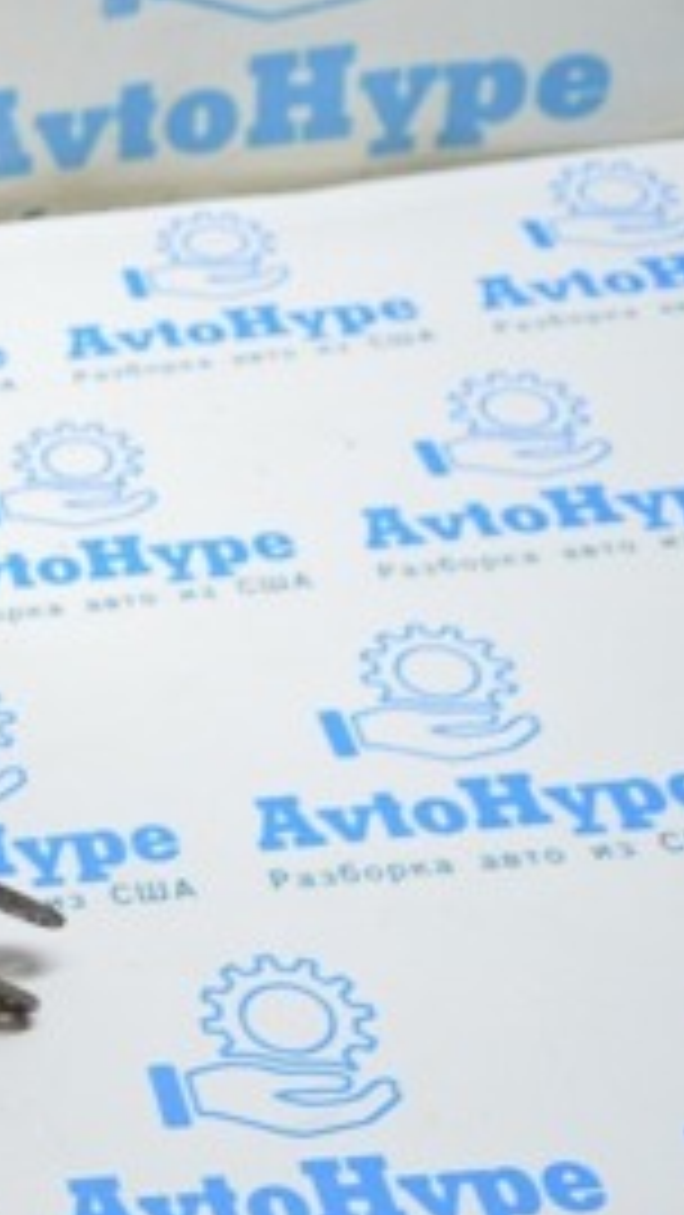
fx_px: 2159
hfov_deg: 14.8
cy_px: 412
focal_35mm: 67
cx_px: -684
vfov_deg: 31.2
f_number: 3.5
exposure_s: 1/50
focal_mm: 18
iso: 400
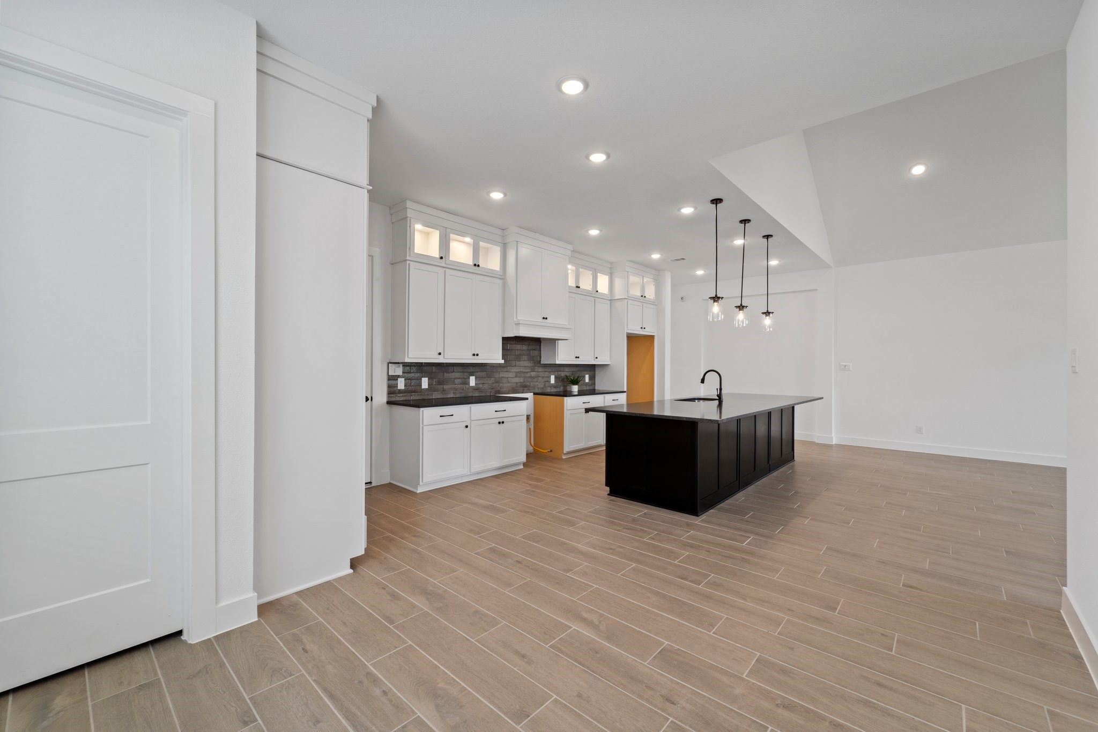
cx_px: 549
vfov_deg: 81.2
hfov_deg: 104.3
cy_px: 366
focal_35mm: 14
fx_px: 427
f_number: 9
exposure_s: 1/5
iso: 320
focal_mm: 14
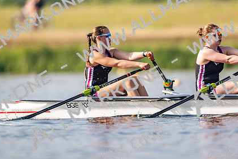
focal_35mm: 821
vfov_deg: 1.7
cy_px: 64
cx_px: 146
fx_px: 5429
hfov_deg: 2.5
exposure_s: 1/2500
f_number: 4
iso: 180
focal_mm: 600
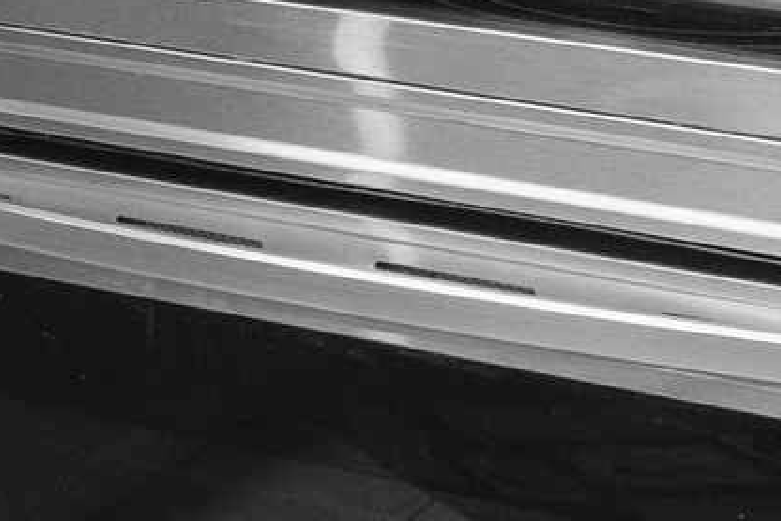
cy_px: -782
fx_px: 3559
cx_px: -1507
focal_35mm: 164
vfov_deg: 7.7
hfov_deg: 9.8
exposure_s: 1/3
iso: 100
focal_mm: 15
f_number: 5
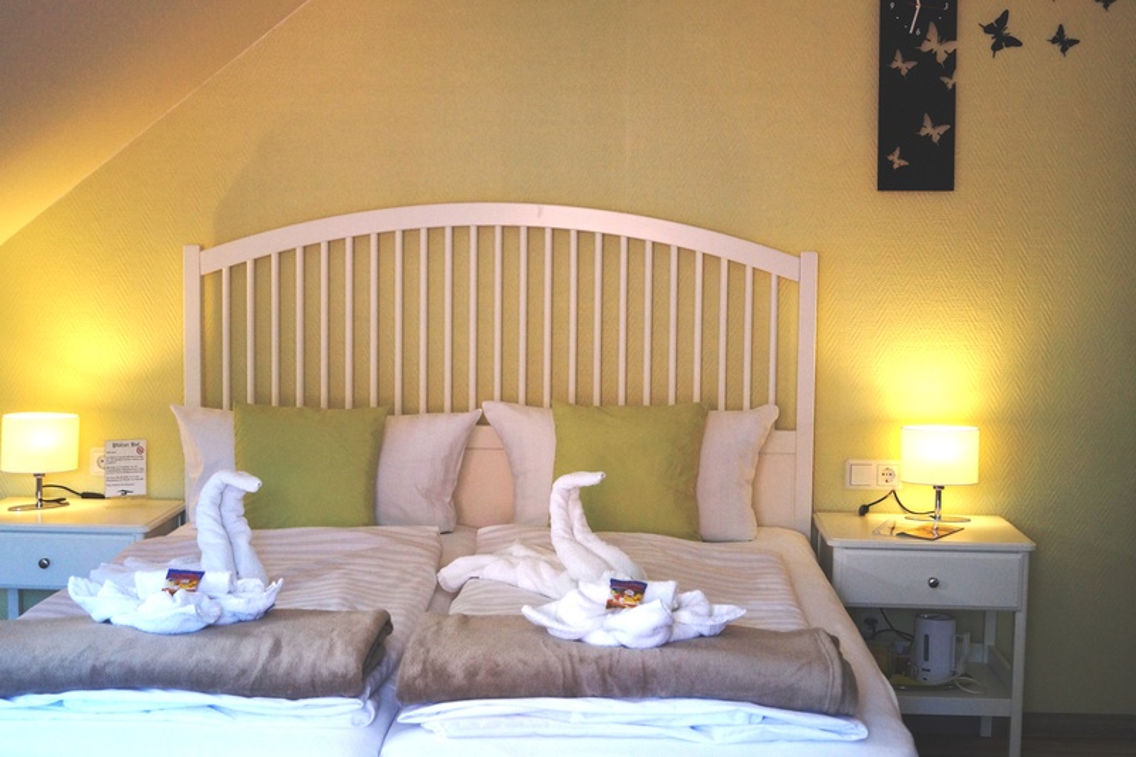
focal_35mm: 52
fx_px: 1656
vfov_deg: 25.7
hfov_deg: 37.9
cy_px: 378
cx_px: 568
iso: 1000
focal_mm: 35
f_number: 4.5
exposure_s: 1/60
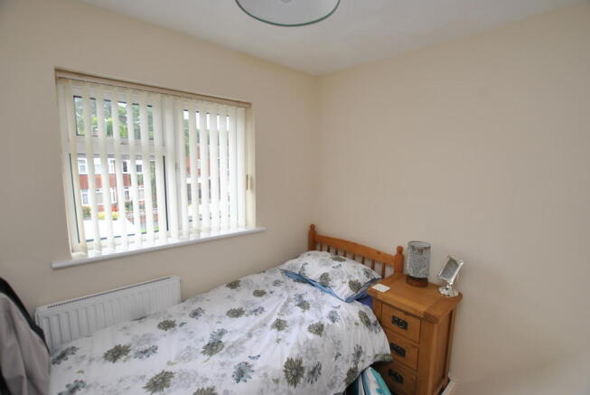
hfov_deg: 100.3
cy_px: 198
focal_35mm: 15
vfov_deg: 77.5
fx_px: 246
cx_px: 295
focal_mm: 10
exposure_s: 1/80
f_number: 4.5
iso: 200
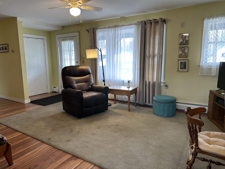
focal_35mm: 24
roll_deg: +1.3
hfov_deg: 71.6
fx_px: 156
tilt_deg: -8.9
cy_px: 84
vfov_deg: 56.8
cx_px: 112
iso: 160
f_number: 1.78
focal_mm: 6.86
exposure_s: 1/120
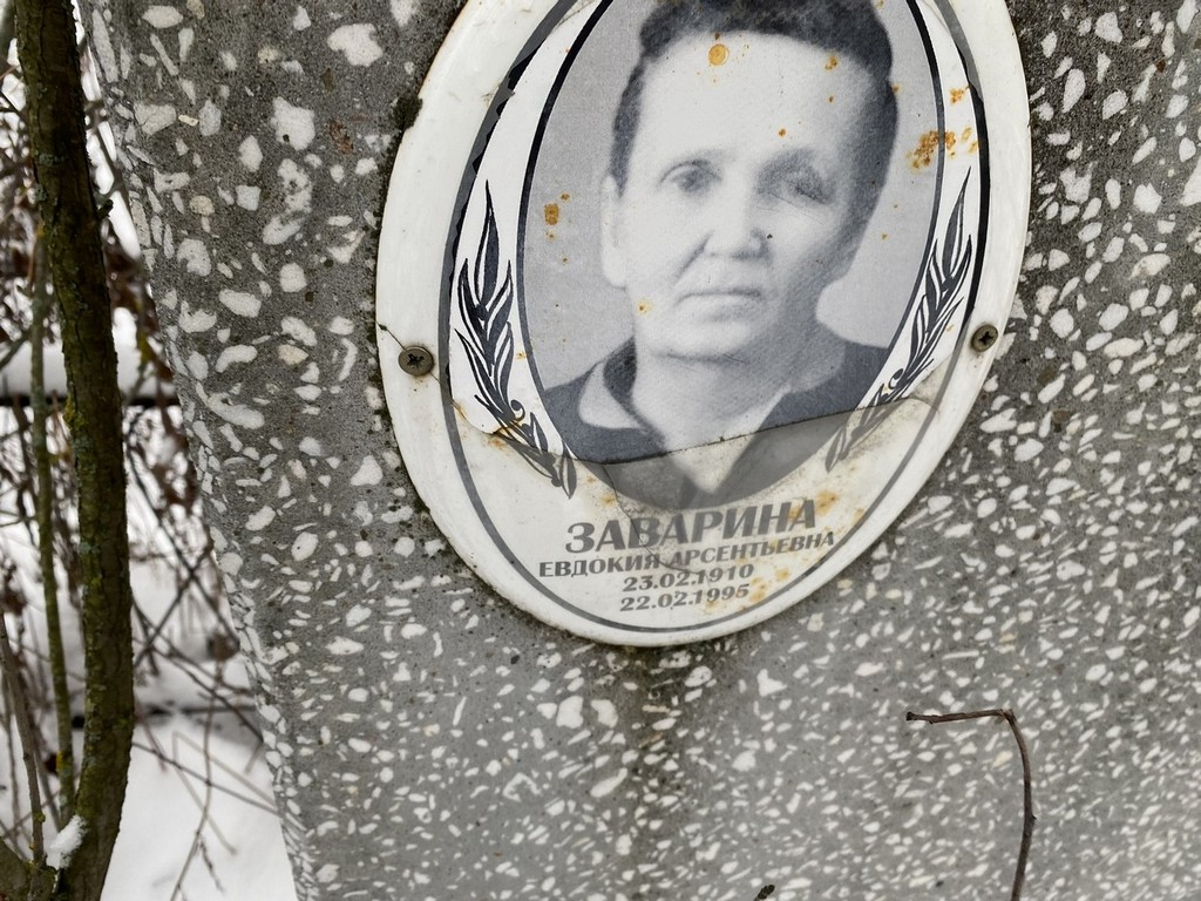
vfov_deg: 53.1
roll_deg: -3.2
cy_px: 450
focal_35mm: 26
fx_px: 902
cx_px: 600
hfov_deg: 67.3
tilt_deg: -34.2
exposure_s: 1/147
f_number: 1.8
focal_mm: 4.25
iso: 32
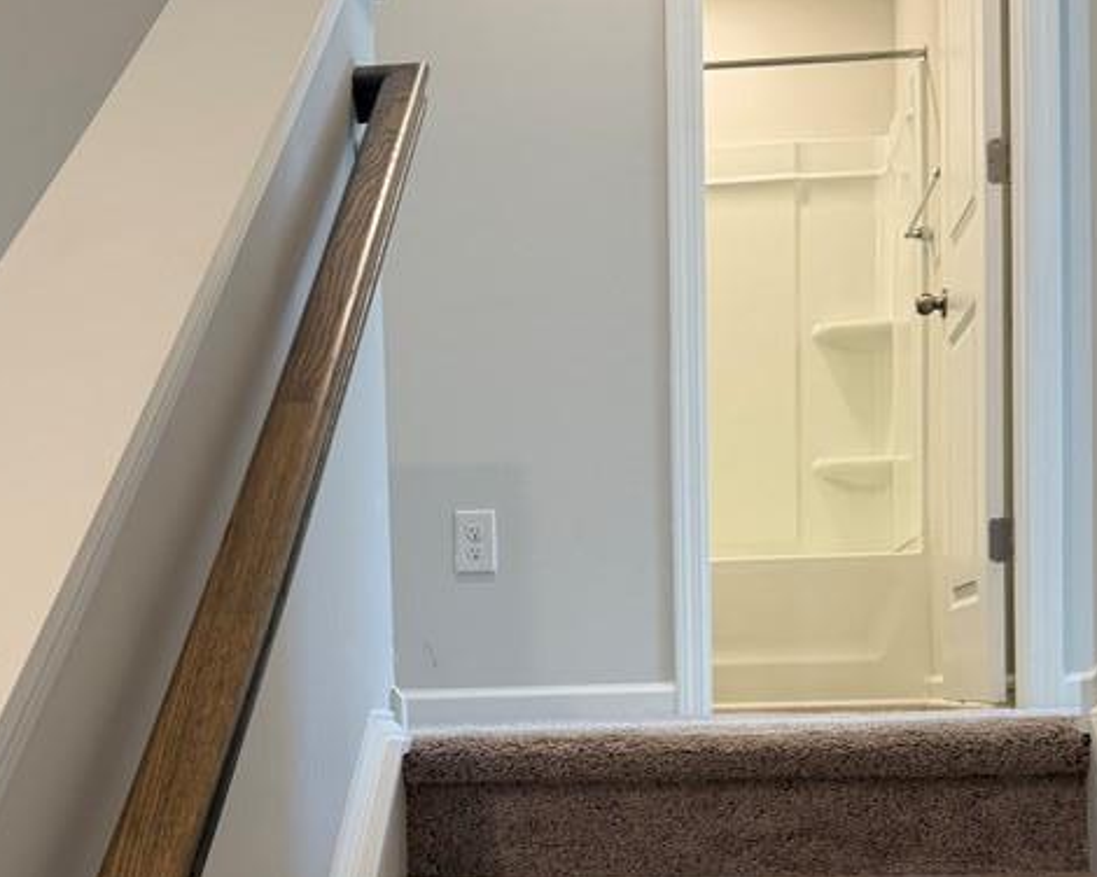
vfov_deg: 28.9
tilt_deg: -1.9
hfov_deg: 36.7
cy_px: 723
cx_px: 570
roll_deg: +1.4
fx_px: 1656
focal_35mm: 51
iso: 125
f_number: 1.78
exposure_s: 1/60
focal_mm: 6.76
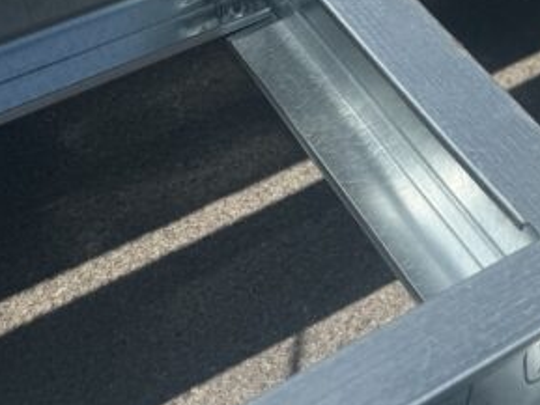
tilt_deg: -16.8
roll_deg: +2.0
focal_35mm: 85
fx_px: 1327
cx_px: 680
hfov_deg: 21.1
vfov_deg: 14.0
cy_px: -461
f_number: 1.78
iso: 80
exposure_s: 1/7092
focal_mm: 6.76
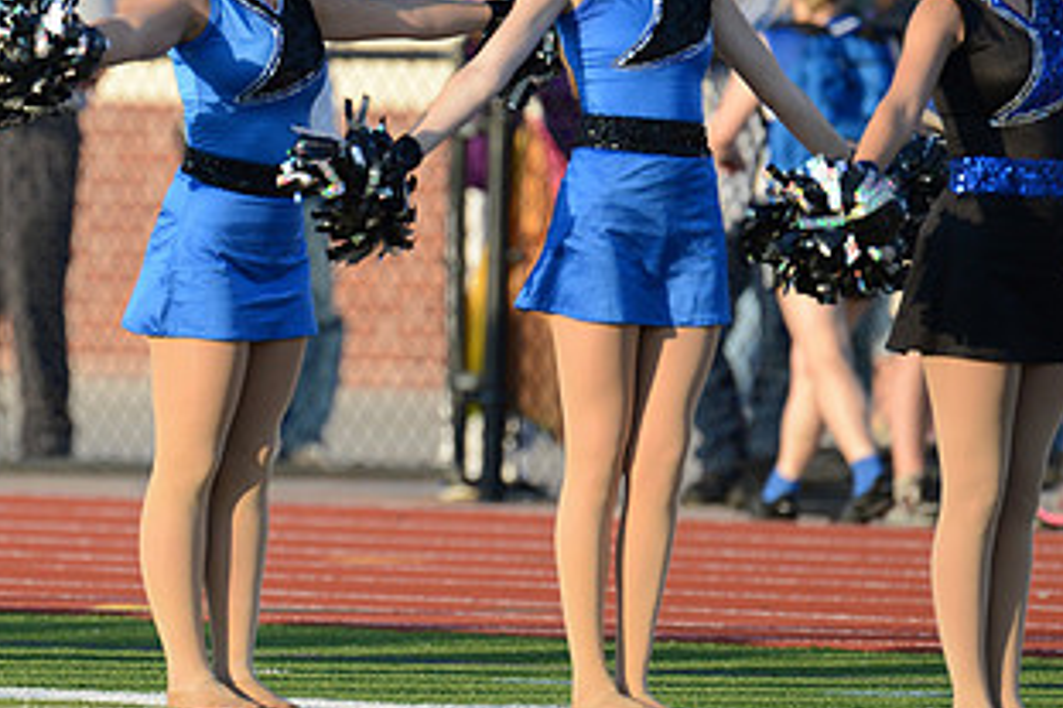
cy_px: 183
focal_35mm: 1027
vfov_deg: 1.3
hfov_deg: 2.0
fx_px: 30308
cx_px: 157
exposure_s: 1/3200
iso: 800
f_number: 4
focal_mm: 550
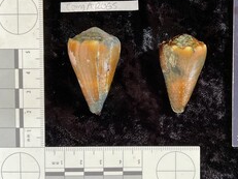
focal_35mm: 44
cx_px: 156
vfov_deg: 32.8
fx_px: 302
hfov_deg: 42.5
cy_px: 87
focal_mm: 3
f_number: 1.8
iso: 160
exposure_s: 1/60
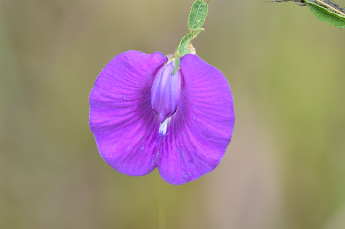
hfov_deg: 7.6
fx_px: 2585
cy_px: 114
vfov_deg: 5.1
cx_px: 172
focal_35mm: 270
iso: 400
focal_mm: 180
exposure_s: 1/500
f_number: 3.8
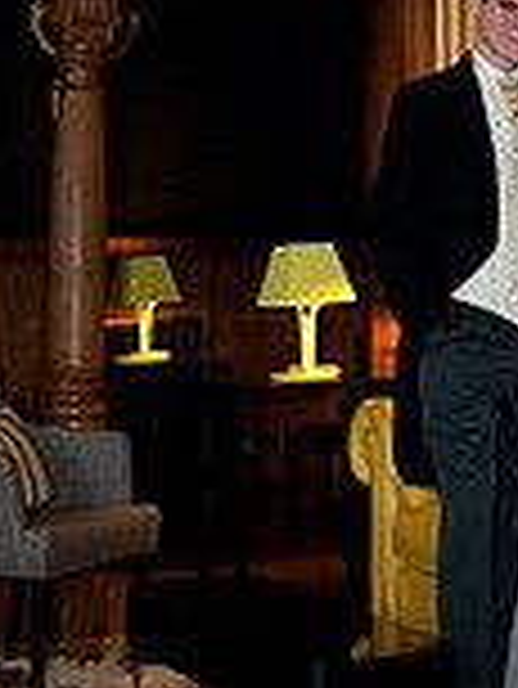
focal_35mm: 79
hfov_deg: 18.7
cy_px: -9
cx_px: 261
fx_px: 1574
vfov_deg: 23.6
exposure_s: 1/50
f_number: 3.5
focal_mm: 28
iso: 800
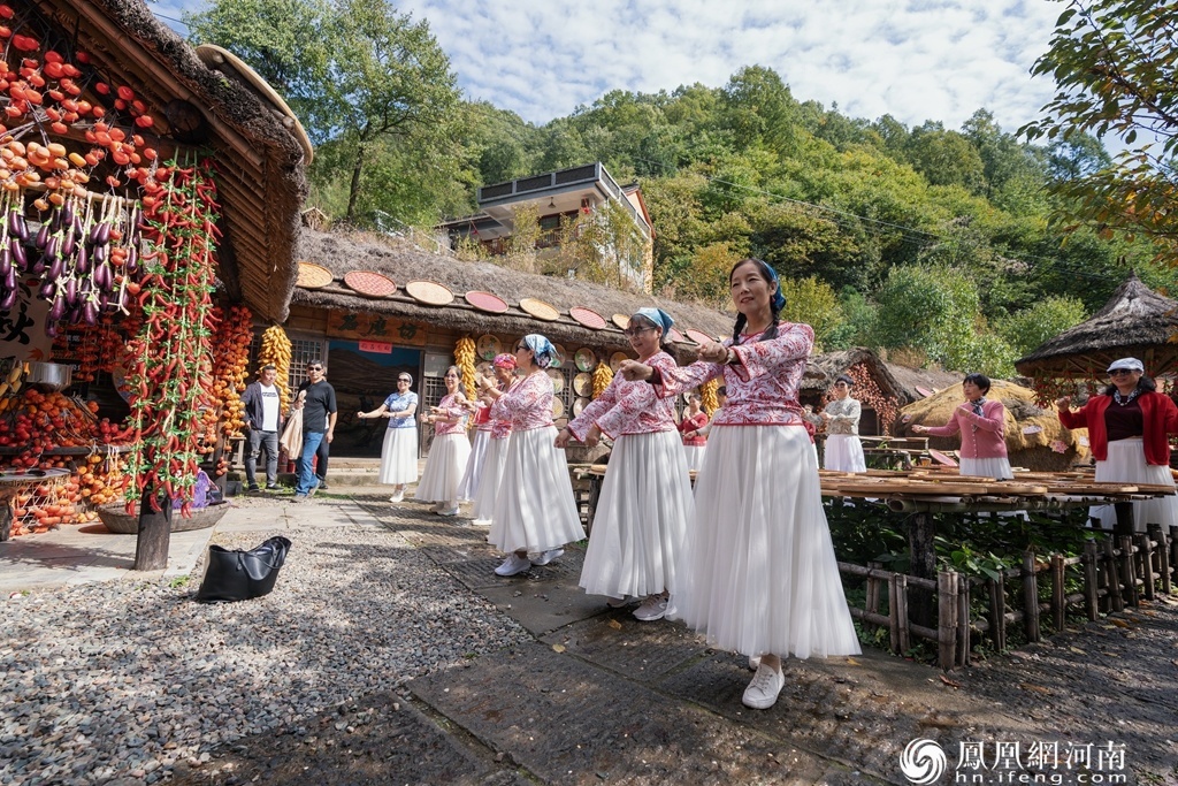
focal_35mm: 16
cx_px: 589
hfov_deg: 96.7
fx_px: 524
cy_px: 393
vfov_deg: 73.8
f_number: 5.6
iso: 200
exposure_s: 1/400
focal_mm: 16
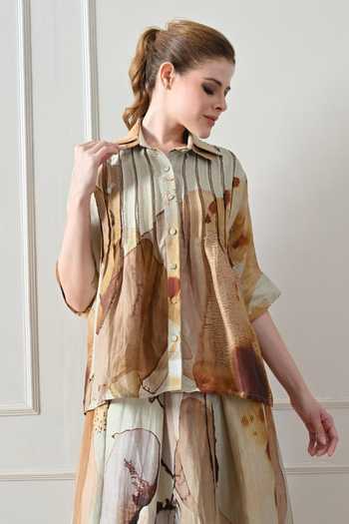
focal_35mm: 52
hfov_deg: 26.0
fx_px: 756
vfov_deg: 38.2
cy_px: 262
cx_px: 174
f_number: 7.1
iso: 250
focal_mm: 52
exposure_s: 1/160
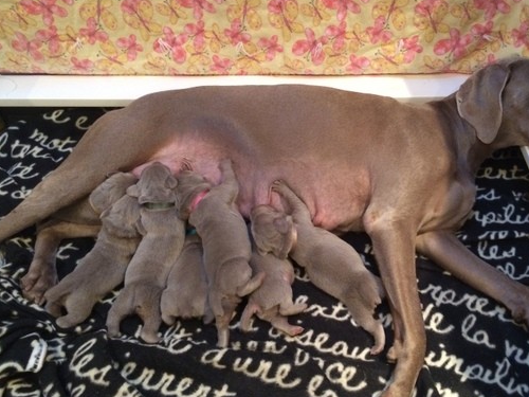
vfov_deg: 39.6
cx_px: 310
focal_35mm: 36
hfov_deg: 51.1
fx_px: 550
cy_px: 188
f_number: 2.2
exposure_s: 1/15
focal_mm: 4.12
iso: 500
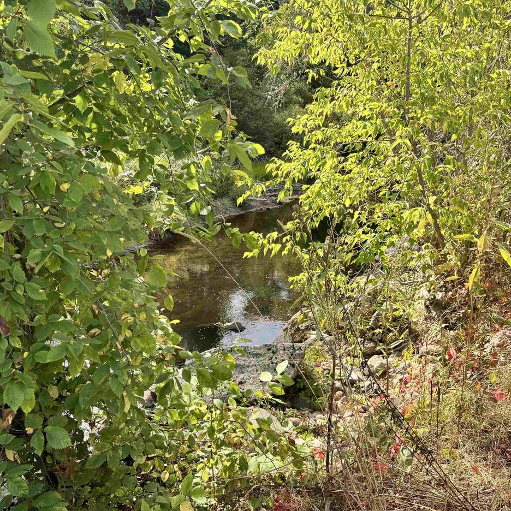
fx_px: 484
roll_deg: -0.3
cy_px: 260
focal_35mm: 29
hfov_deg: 55.6
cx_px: 258
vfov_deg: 55.6
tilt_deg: -18.6
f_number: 1.78
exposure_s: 1/853
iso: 80
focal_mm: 6.76
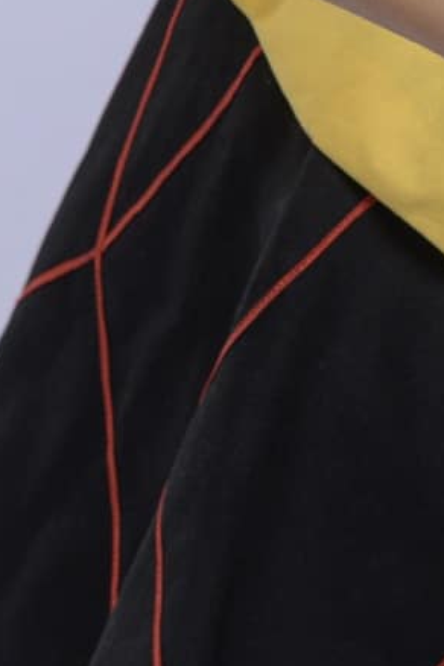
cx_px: 964
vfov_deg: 3.1
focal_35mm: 669
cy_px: -579
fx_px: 12376
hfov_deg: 2.0
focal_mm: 130
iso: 64
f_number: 7.1
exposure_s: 1/200
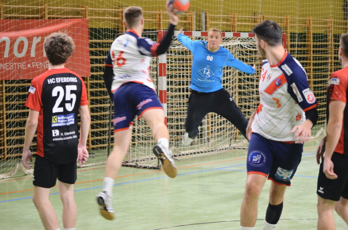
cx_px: 174
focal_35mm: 82
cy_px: 115
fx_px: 796
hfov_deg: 24.7
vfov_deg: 16.5
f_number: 4
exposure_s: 1/160
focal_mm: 55
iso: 1600
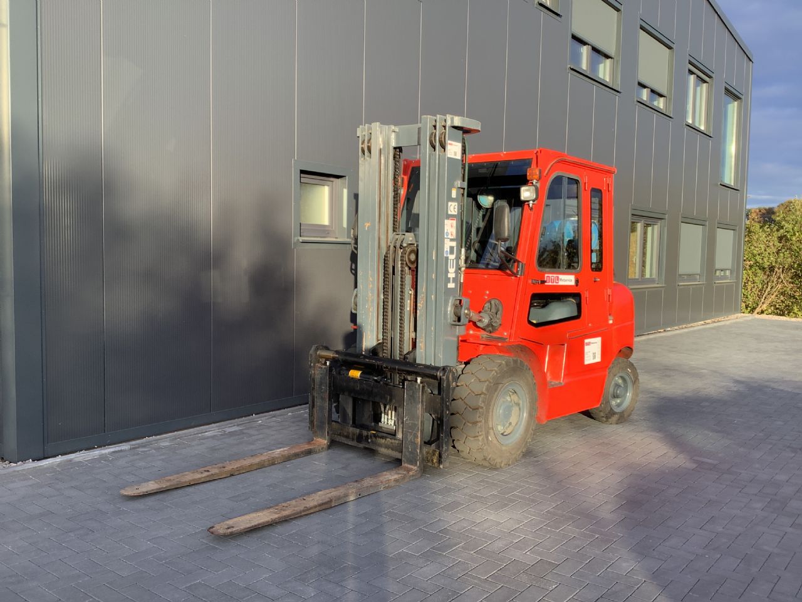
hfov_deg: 58.4
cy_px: 301
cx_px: 401
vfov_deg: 45.4
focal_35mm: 31
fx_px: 718
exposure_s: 1/182
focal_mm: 3.3
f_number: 2.4
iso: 25
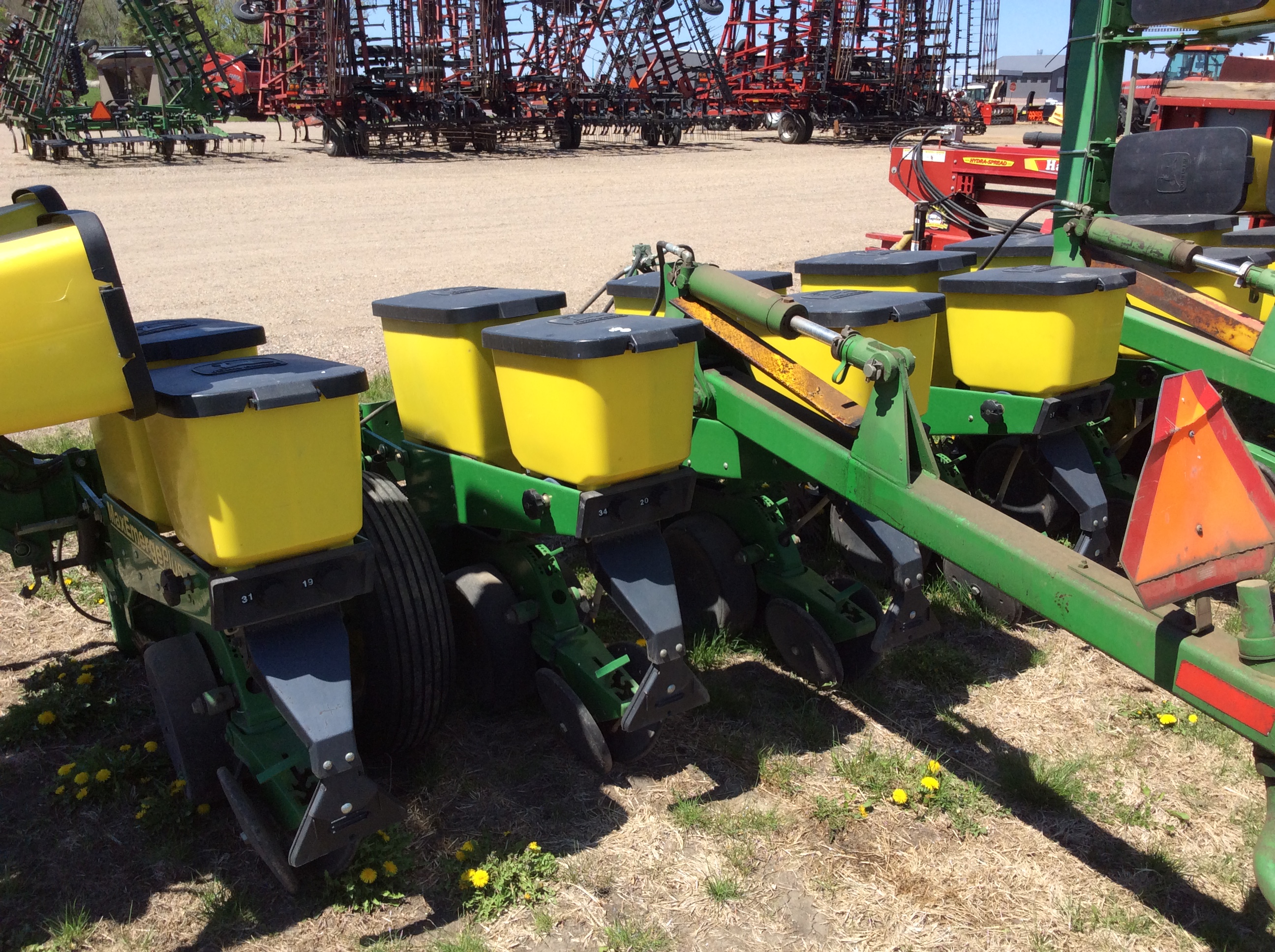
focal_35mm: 32
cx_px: 638
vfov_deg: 44.1
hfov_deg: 56.9
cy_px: 476
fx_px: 1177
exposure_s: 1/1100
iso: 32
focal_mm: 3.3
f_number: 2.4
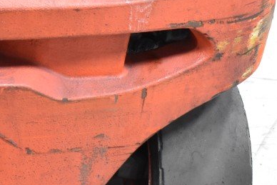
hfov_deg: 19.2
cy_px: 10
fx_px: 785
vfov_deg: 13.3
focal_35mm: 102
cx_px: -29
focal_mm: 22
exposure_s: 1/25
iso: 1600
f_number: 4.5
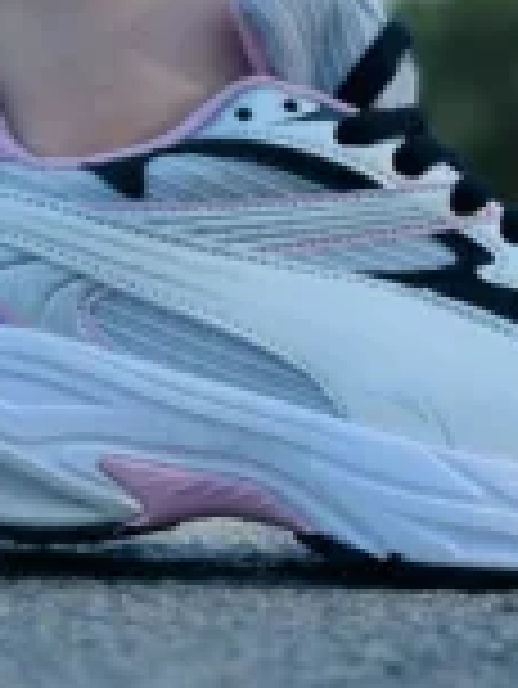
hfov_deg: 12.7
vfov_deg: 16.6
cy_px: 61
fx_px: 2331
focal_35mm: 117
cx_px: 275
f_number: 1.78
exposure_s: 1/1916
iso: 80
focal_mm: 6.86
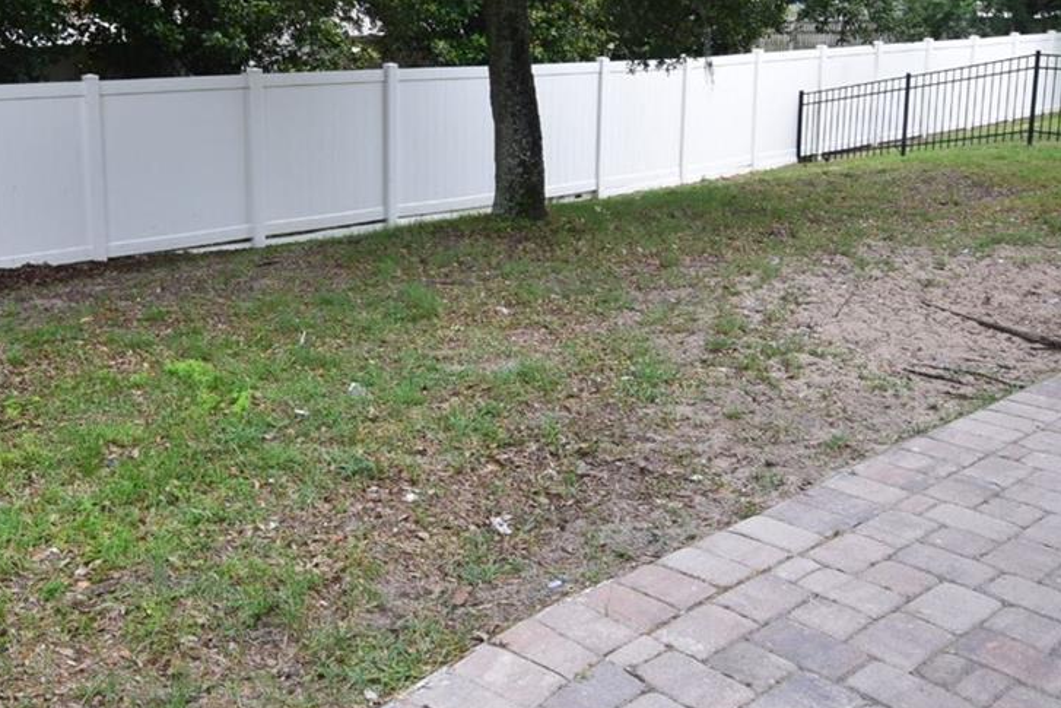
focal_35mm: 33
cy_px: 193
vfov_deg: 39.1
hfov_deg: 56.4
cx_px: 388
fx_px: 973
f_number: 9
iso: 400
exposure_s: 1/125
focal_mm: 10
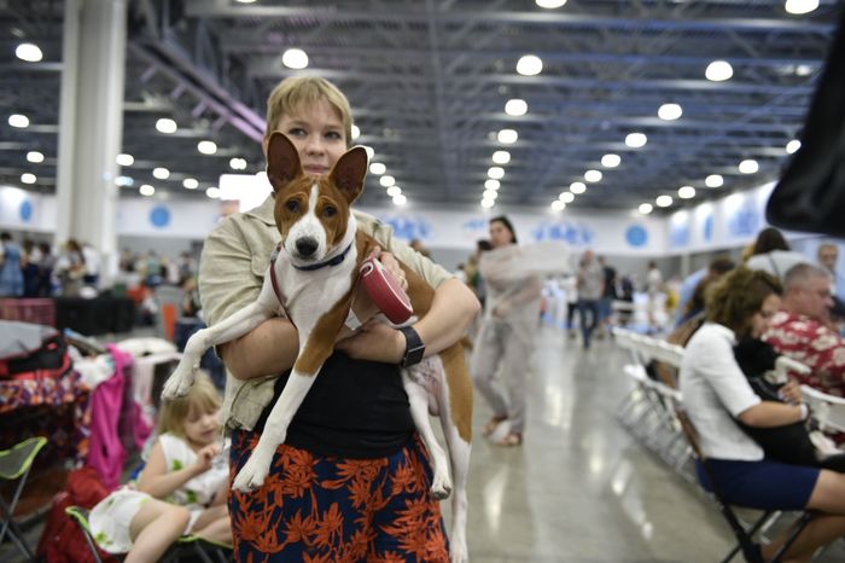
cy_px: 282
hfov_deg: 58.7
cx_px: 422
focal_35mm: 32
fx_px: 751
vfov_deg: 41.1
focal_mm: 32
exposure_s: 1/160
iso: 2500
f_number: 2.8
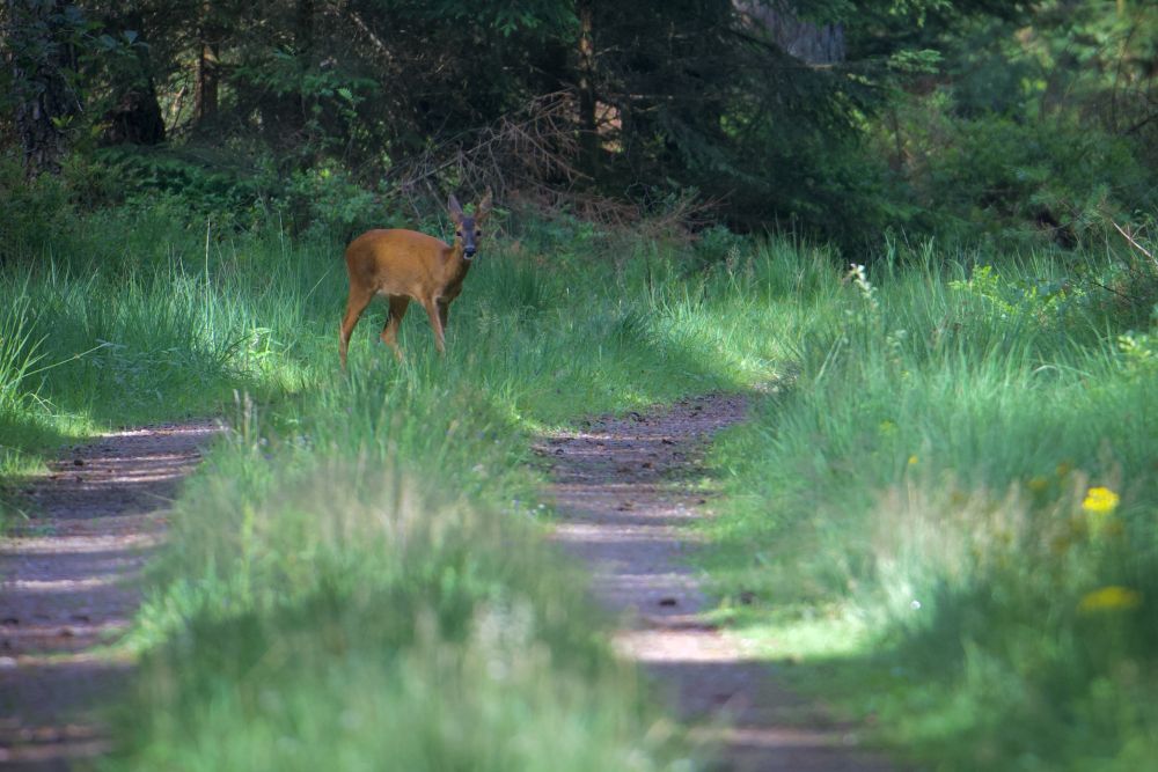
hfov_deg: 5.2
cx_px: 579
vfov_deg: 3.4
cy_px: 386
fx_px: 12868
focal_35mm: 400
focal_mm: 400
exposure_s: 1/500
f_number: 4.5
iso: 400
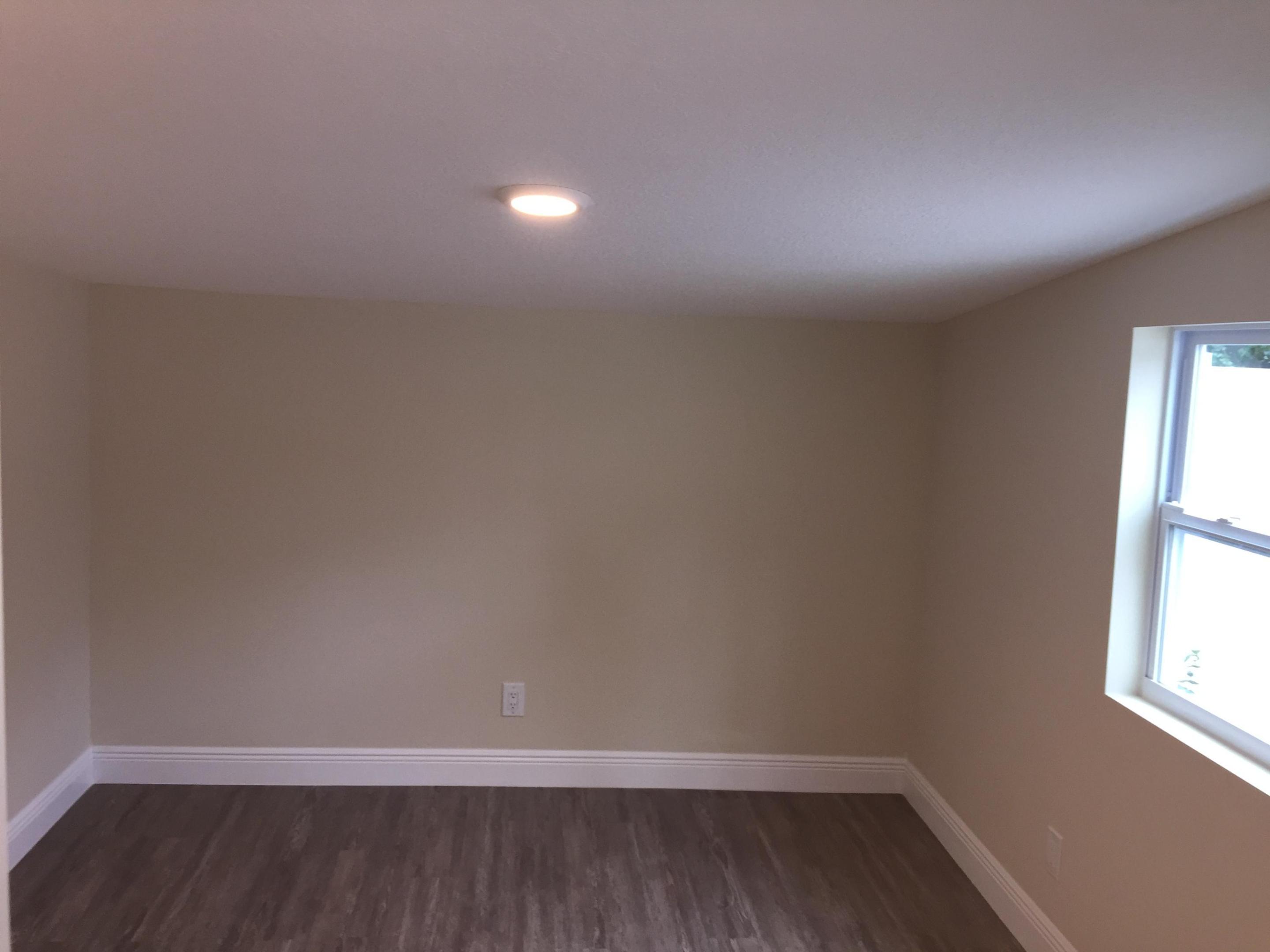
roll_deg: -2.9
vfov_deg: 48.2
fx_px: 1064
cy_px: 476
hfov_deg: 61.7
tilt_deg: -6.0
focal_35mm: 29
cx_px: 635
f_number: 2.2
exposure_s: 1/30
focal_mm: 4.15
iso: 80
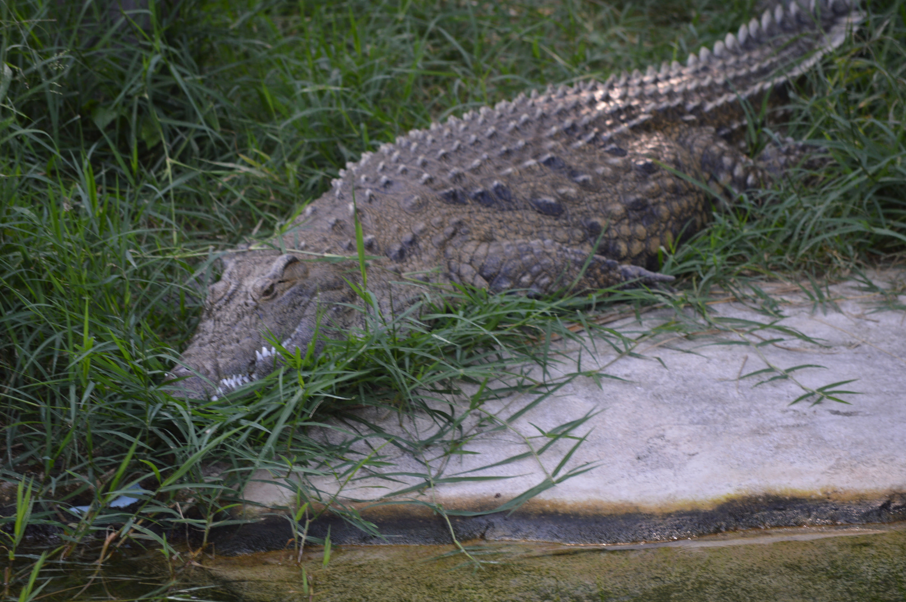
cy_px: 301
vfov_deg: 4.9
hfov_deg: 7.4
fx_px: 6978
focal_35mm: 278
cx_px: 453
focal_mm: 185
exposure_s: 1/60
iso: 200
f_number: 5.6
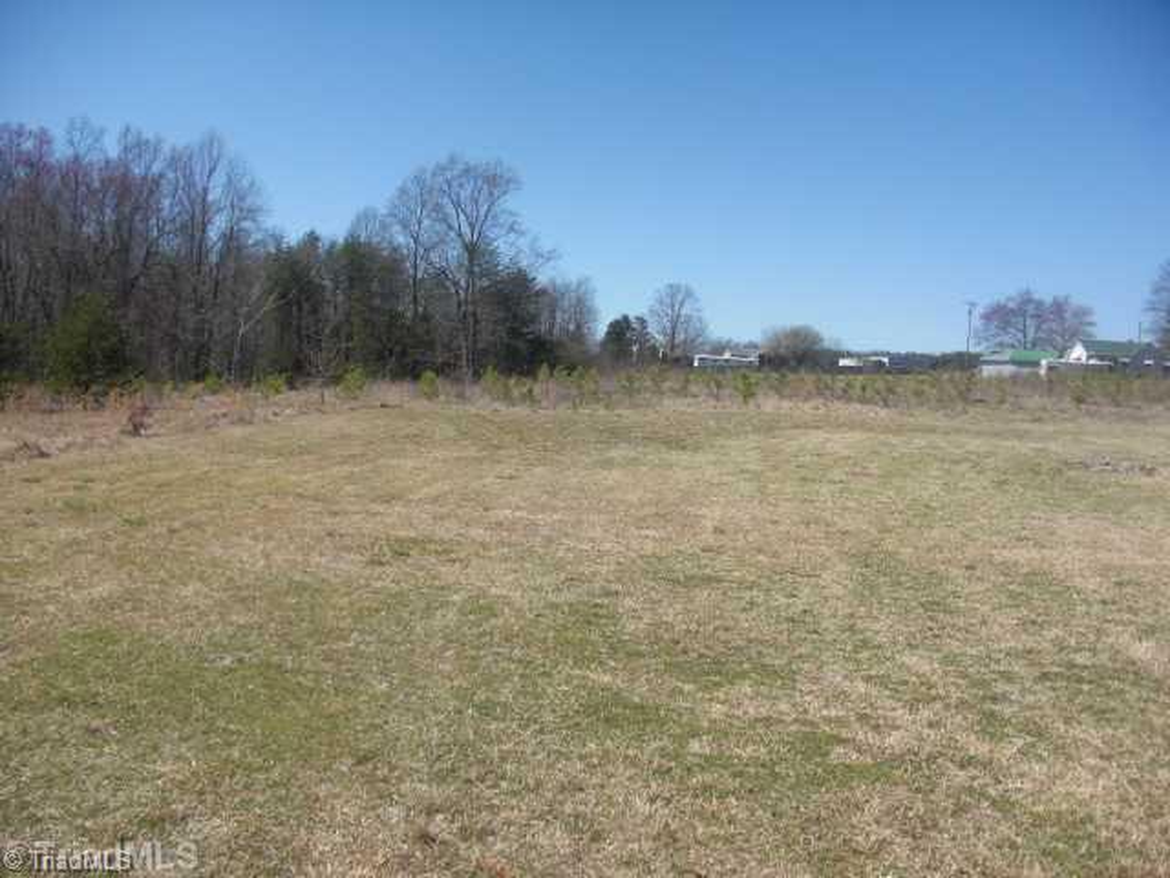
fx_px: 1217
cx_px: 585
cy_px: 439
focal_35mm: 36
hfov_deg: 51.4
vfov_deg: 39.7
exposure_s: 1/800
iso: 50
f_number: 2.8
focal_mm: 6.3
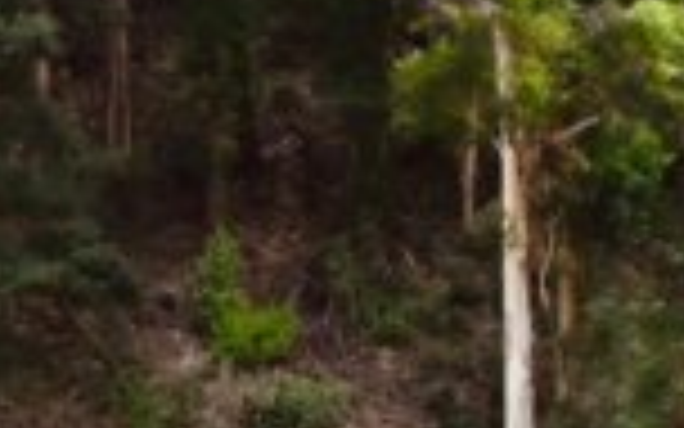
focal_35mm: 339
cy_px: 1009
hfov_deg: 5.9
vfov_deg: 3.8
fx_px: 6319
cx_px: -986
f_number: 6.3
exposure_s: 1/320
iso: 100
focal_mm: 28
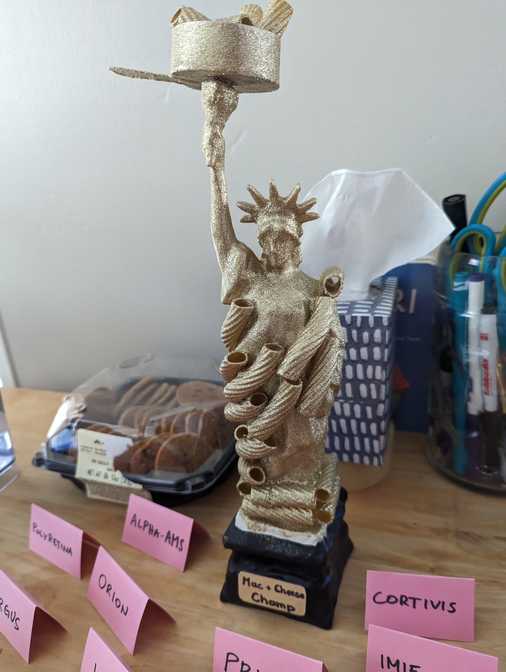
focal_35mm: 24
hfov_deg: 56.9
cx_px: 253
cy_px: 336
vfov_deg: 71.5
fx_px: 467
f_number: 1.85
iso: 1783
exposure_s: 1/198
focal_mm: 6.81
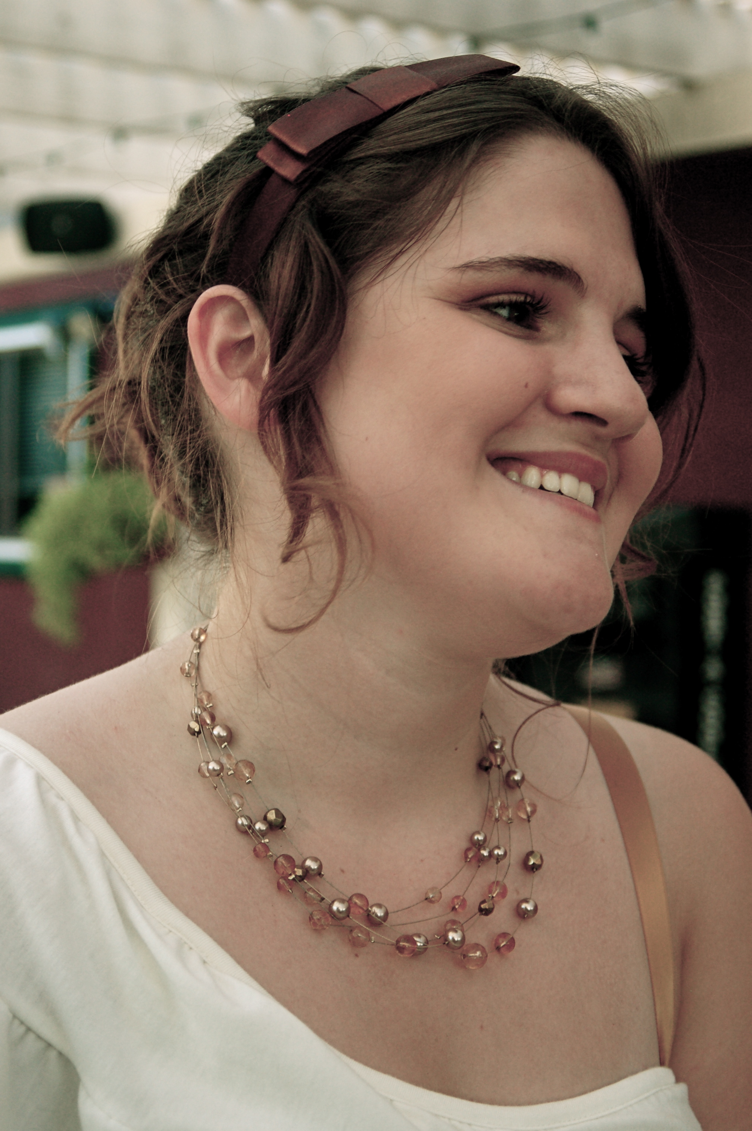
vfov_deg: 33.4
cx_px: 376
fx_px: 1883
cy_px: 566
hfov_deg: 22.6
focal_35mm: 60
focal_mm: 40
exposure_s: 1/125
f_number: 4
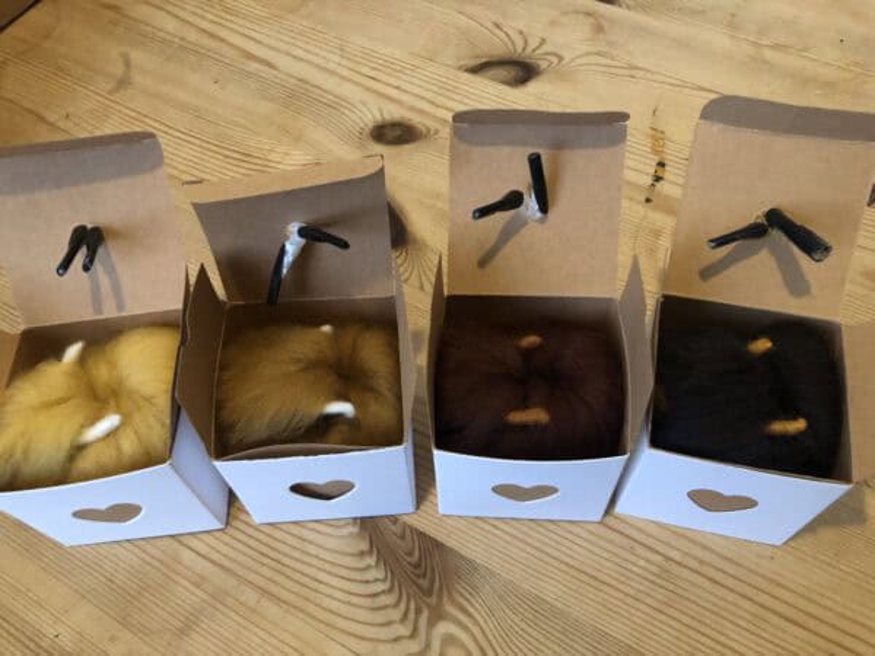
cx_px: 438
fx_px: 708
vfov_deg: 49.7
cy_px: 328
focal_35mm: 28
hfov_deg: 63.4
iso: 100
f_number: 1.8
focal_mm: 4
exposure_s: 1/15
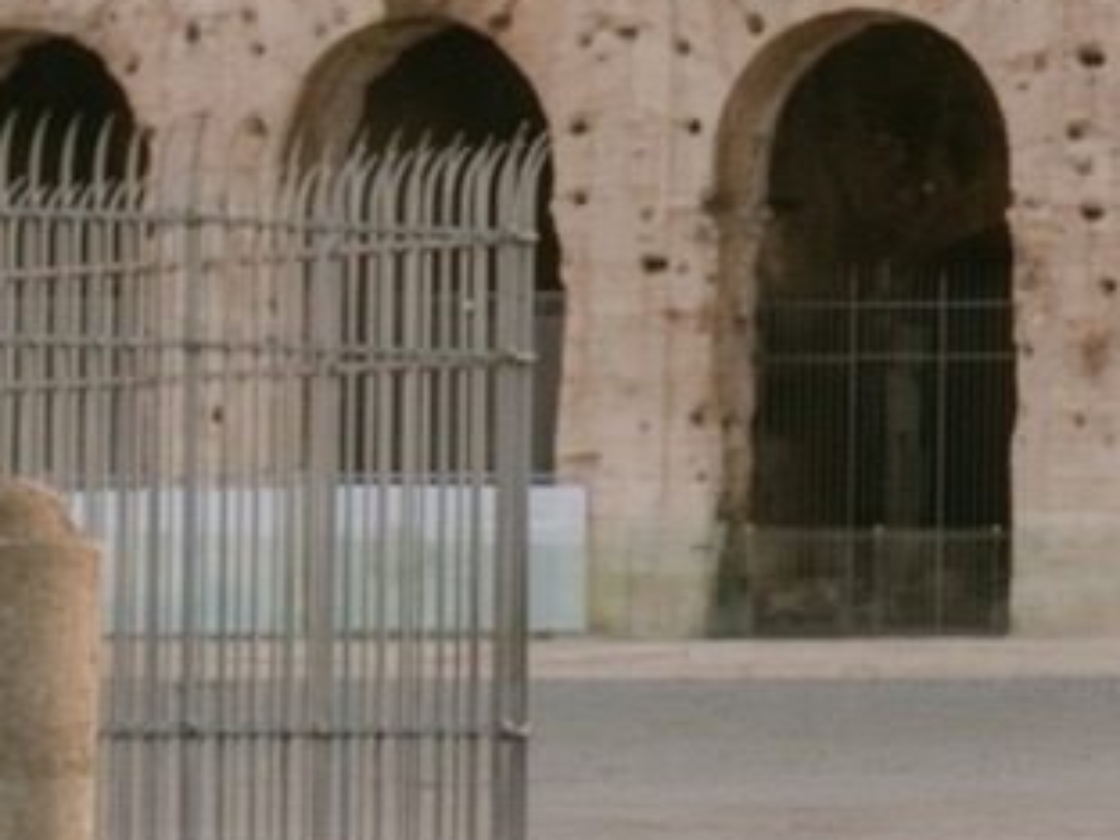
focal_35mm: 260
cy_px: 29
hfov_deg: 7.1
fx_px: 8412
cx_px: 2901
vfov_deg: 5.7
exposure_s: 1/400
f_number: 8
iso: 400
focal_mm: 44
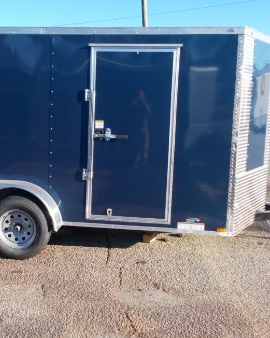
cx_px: 73
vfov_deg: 40.3
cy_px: 158
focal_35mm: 46
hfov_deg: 32.2
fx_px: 460
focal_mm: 5.3
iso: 80
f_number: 3.4
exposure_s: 1/250
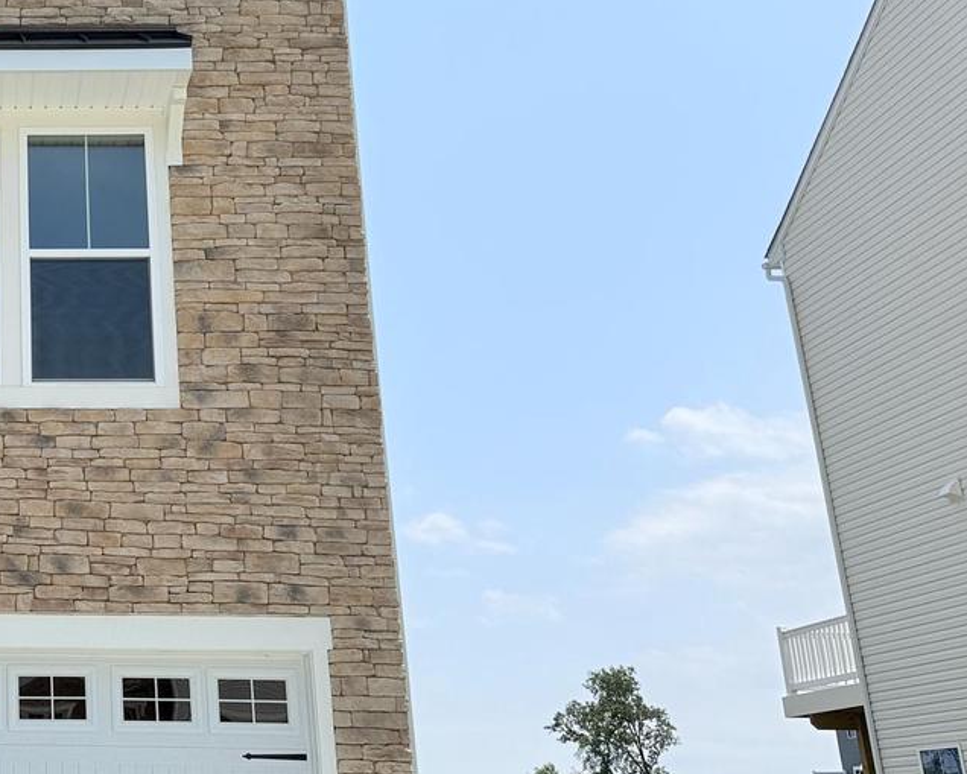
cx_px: -65
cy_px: 281
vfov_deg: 28.5
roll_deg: -1.0
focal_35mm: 53
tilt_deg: +19.8
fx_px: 1517
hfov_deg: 31.8
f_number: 1.78
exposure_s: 1/7353
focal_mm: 6.76
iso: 80
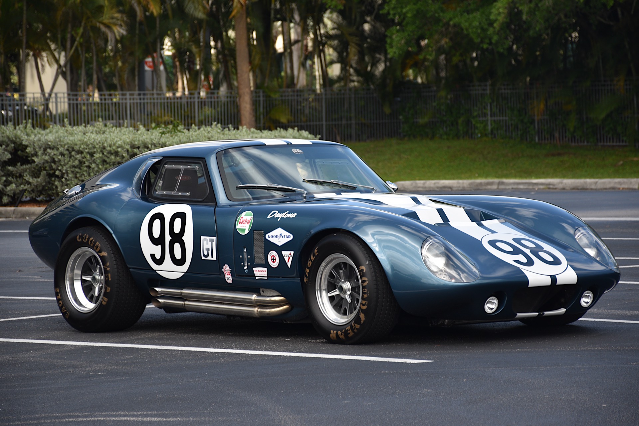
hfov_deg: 12.2
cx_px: 320
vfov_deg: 8.2
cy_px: 213
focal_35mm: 168
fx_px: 2982
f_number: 5.6
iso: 200
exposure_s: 1/320
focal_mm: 112
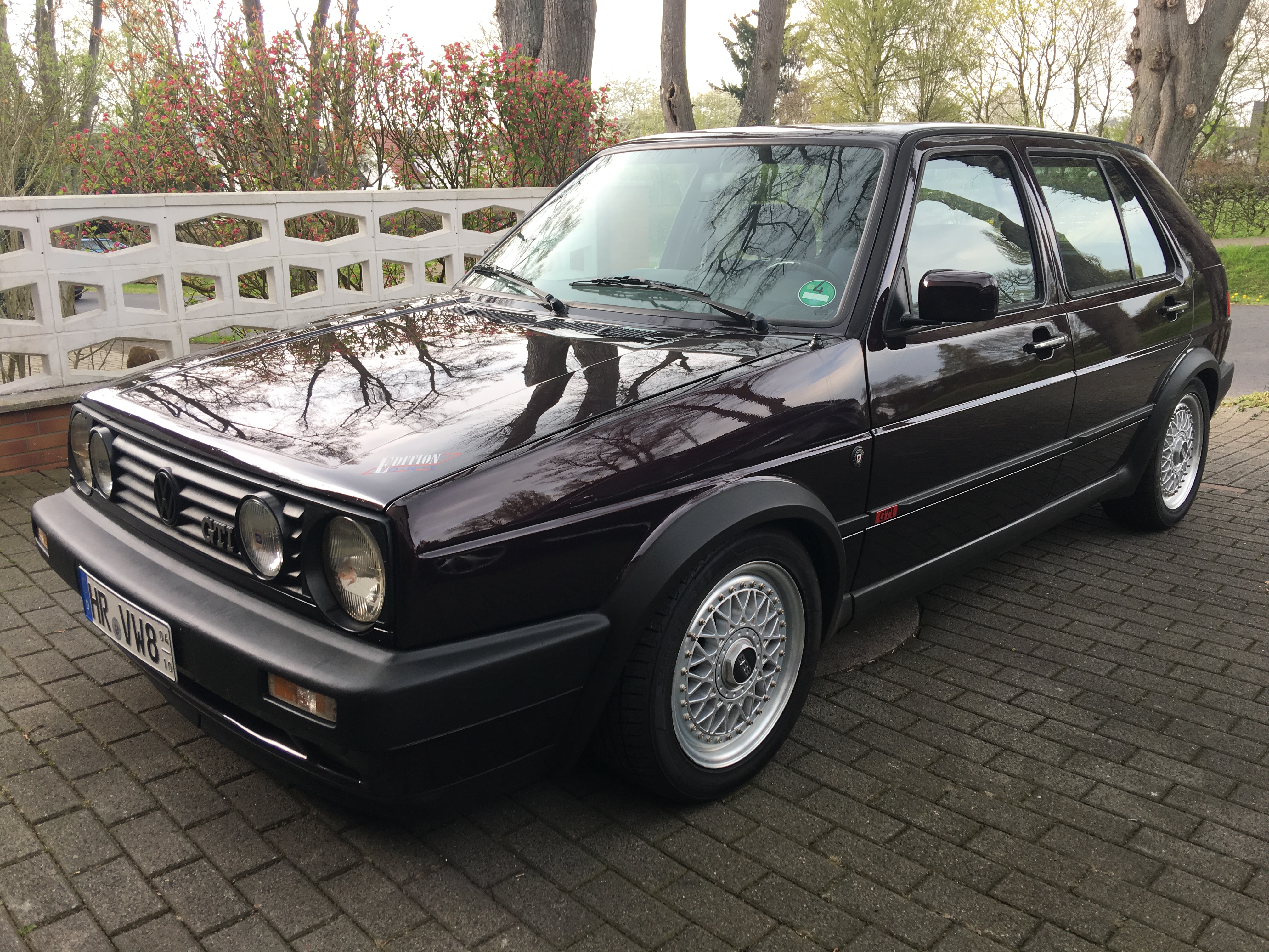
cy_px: 476
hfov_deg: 61.7
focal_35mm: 29
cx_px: 634
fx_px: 1063
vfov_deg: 48.2
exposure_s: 1/158
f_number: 2.2
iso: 25
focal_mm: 4.15
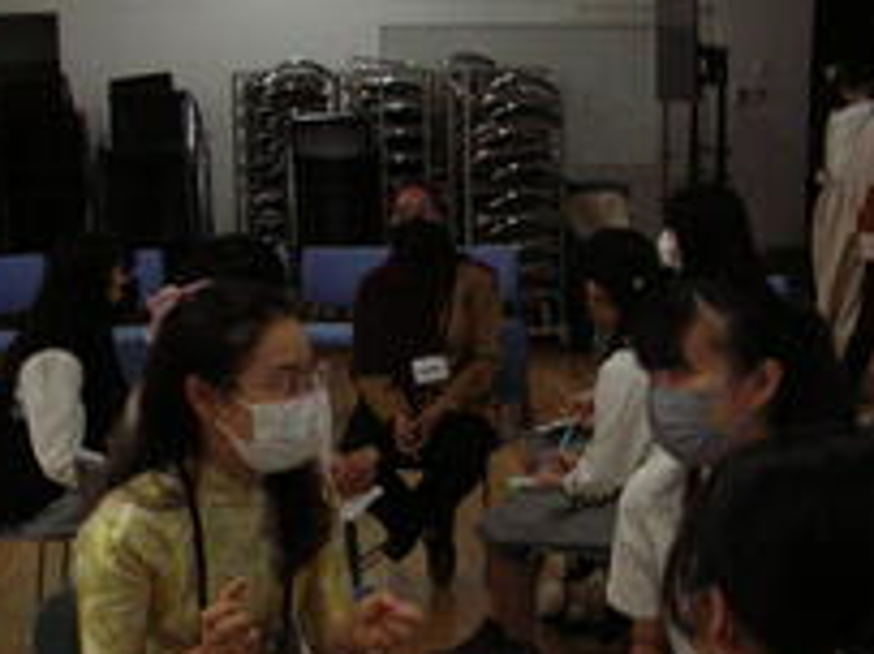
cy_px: 637
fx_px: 1741
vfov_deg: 20.7
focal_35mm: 69
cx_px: 456
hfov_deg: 28.2
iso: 200
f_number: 2.8
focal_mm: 5.8
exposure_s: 1/90
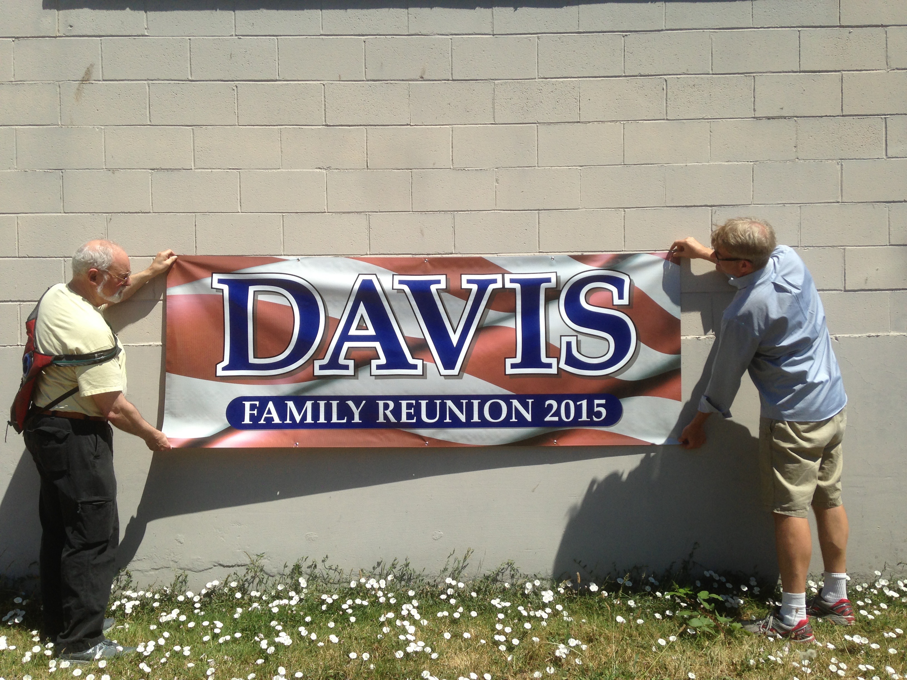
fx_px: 865
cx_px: 454
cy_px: 340
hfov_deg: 55.4
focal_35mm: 33
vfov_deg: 42.9
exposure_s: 1/1869
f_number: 2.4
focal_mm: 4.13
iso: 50
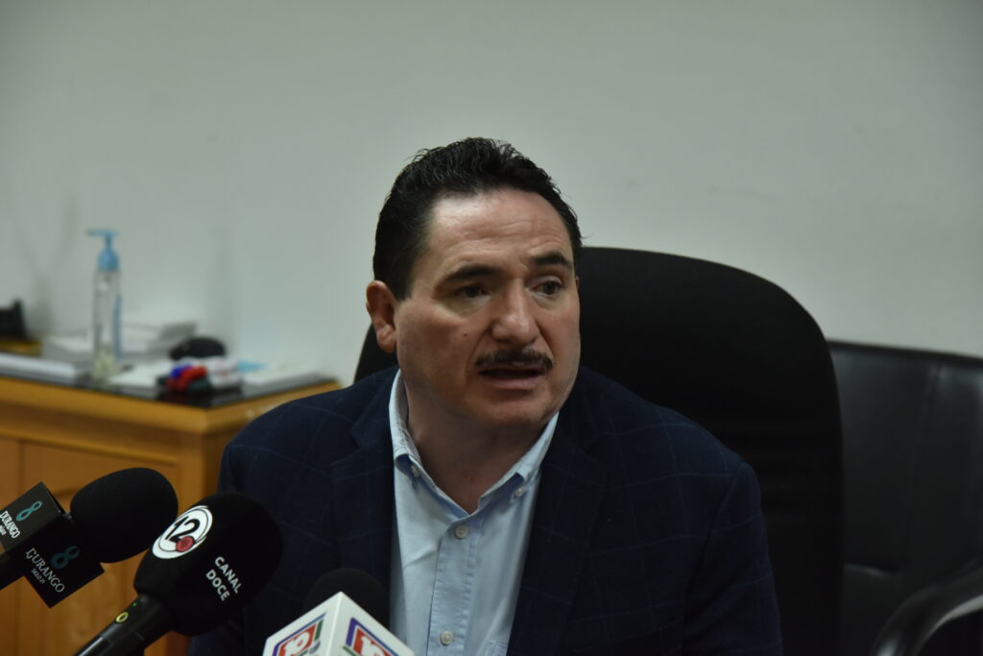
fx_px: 3058
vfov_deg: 12.2
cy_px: 328
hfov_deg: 18.3
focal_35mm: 112
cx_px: 492
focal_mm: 112
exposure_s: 1/125
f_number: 5.6
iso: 1600
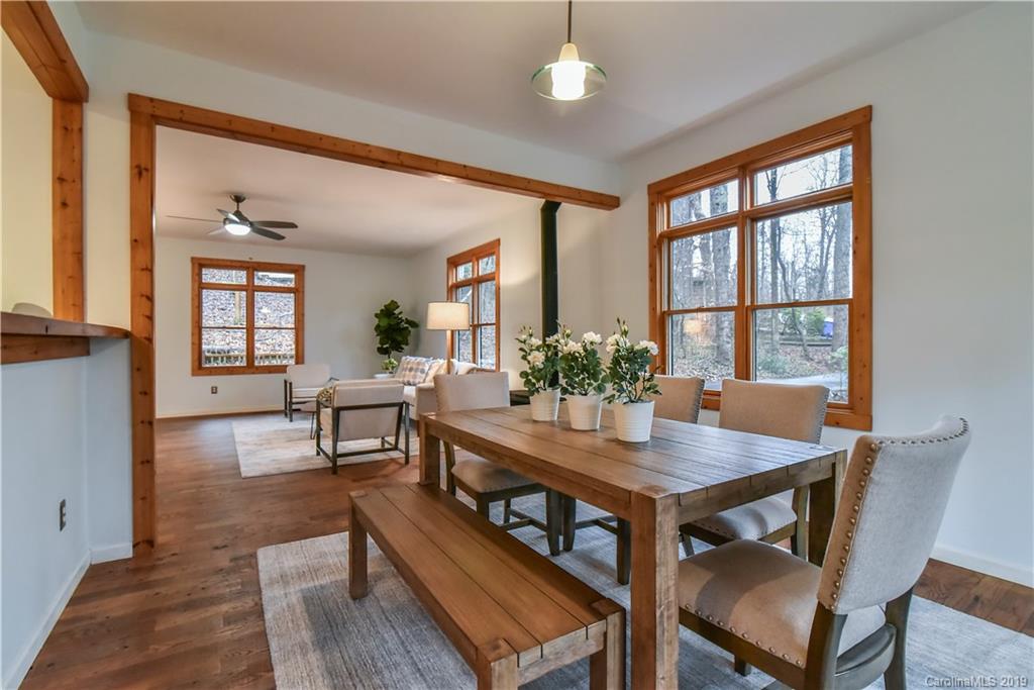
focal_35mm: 16
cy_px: 345
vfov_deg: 73.8
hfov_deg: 96.7
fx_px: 460
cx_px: 517
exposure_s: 1/60
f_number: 8
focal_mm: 16
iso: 4000
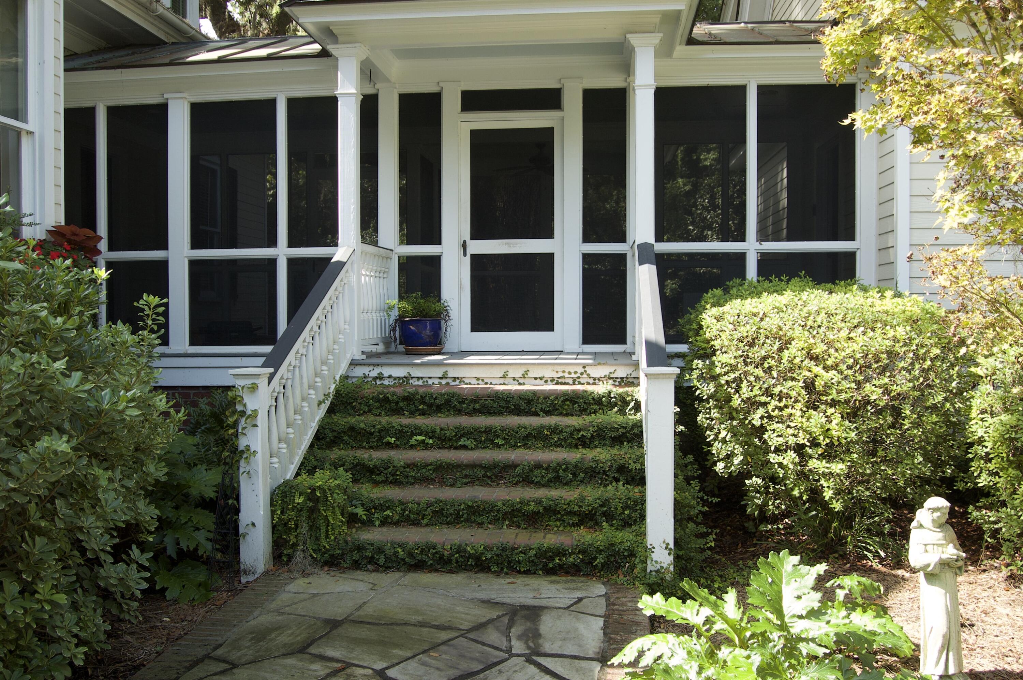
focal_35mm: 33
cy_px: 340
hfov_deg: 57.3
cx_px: 512
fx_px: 937
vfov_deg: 39.9
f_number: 8
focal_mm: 22
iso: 200
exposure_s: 1/60
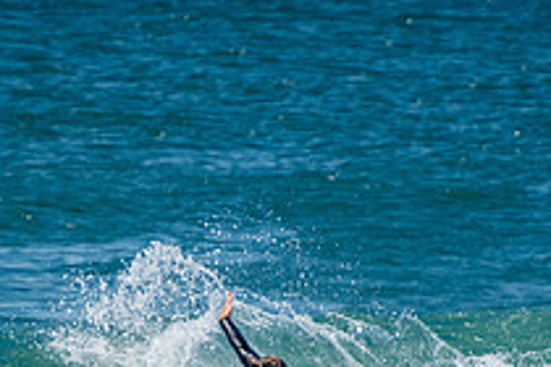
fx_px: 25421
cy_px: 436
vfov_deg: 0.8
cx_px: 231
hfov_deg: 1.2
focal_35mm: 1661
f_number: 5.6
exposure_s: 1/2000
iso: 320
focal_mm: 400
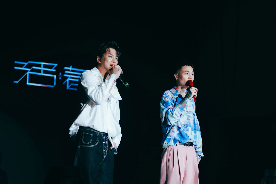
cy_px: 92
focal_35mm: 75
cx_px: 138
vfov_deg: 18.2
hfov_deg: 27.0
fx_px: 575
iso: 320
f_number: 2.8
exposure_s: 1/125
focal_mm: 75
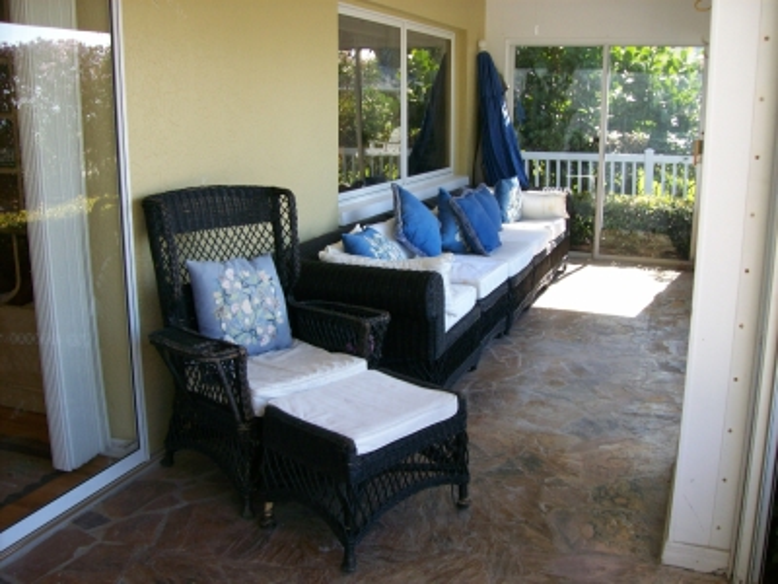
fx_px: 809
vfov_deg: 39.7
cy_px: 292
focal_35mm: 36
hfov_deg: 51.4
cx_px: 389
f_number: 2.7
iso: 80
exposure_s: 1/125
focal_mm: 6
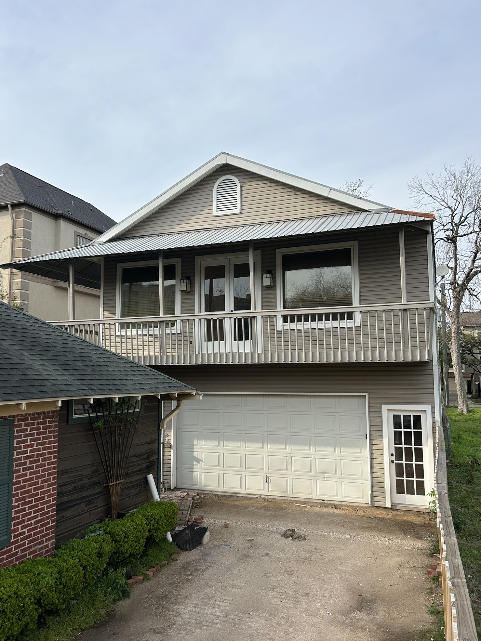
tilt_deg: +4.2
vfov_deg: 65.3
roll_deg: +0.9
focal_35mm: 27
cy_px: 324
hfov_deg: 51.3
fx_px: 500
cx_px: 248
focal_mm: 5.7
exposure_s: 1/3257
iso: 50
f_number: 1.5
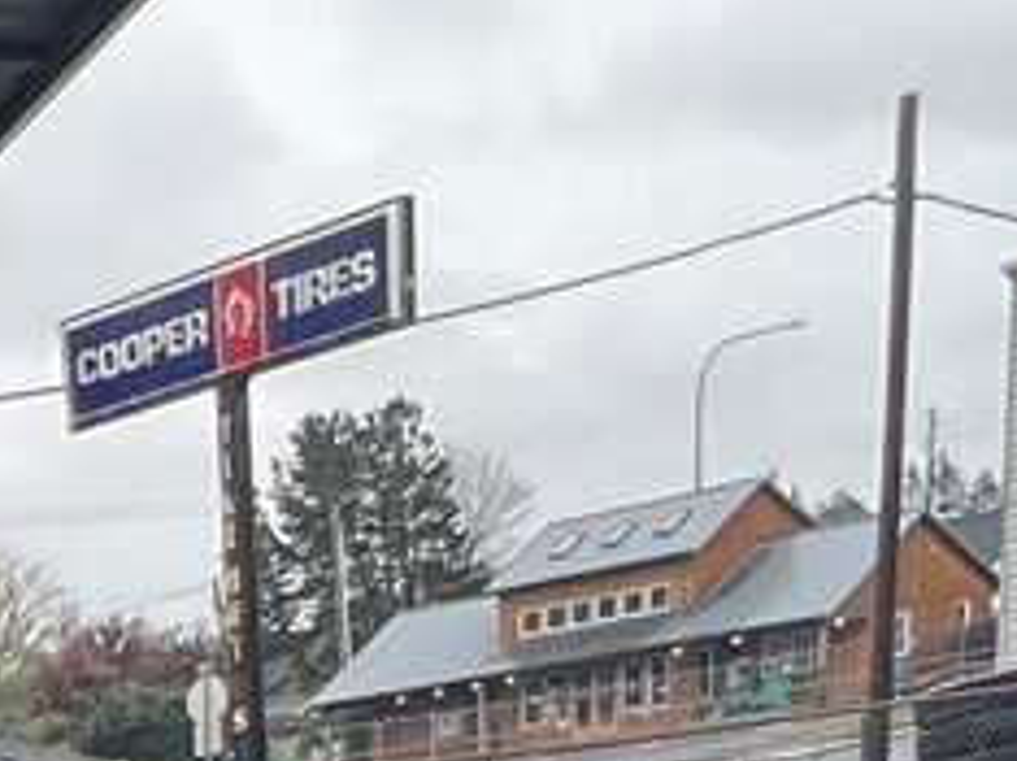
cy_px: 1939
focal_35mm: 89
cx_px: -600
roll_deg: +10.2
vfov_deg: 12.3
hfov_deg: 18.8
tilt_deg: -20.6
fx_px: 2612
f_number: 1.8
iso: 64
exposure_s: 1/120
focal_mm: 1.57
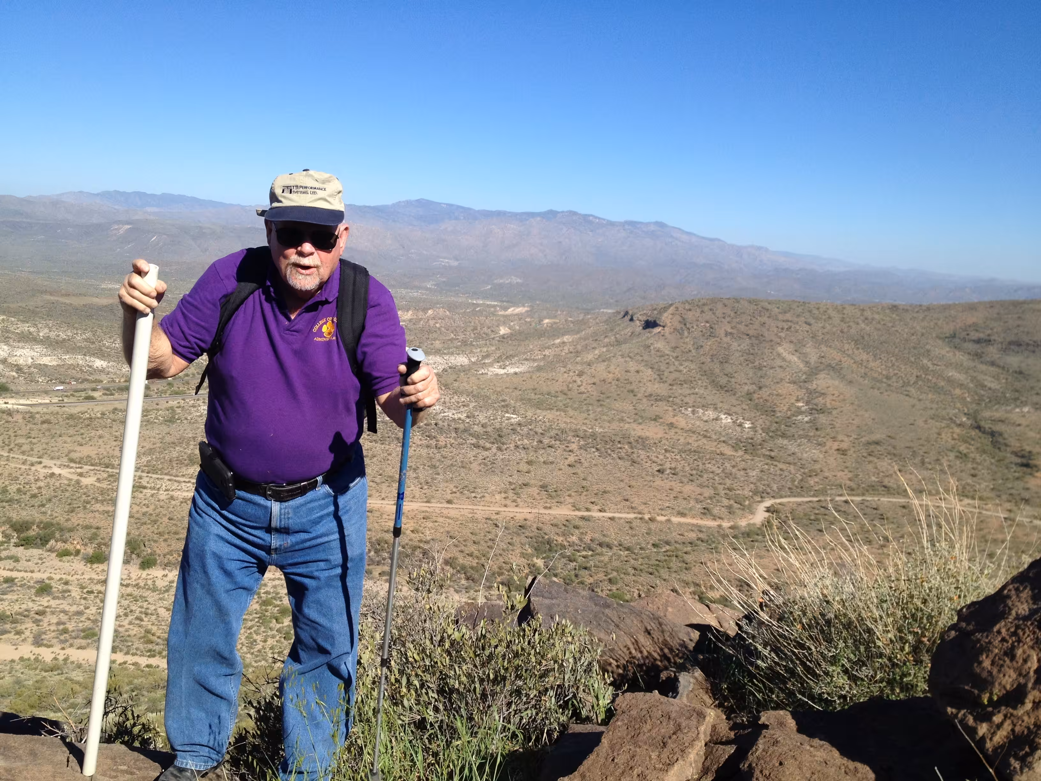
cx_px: 520
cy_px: 390
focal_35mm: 35
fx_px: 1053
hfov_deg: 52.6
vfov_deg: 40.7
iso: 50
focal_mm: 4.28
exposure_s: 1/2045
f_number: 2.4
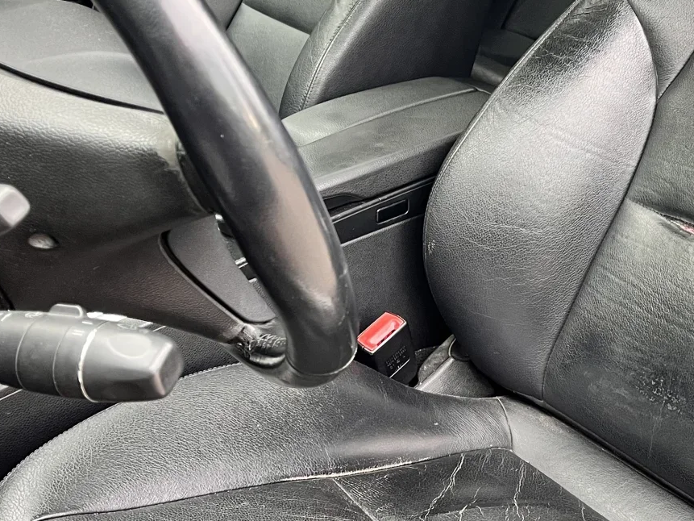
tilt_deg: -20.3
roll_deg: -5.7
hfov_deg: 31.5
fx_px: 1163
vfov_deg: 25.0
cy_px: 135
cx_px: 636
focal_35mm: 58
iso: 125
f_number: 1.6
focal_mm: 5.1
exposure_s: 1/62
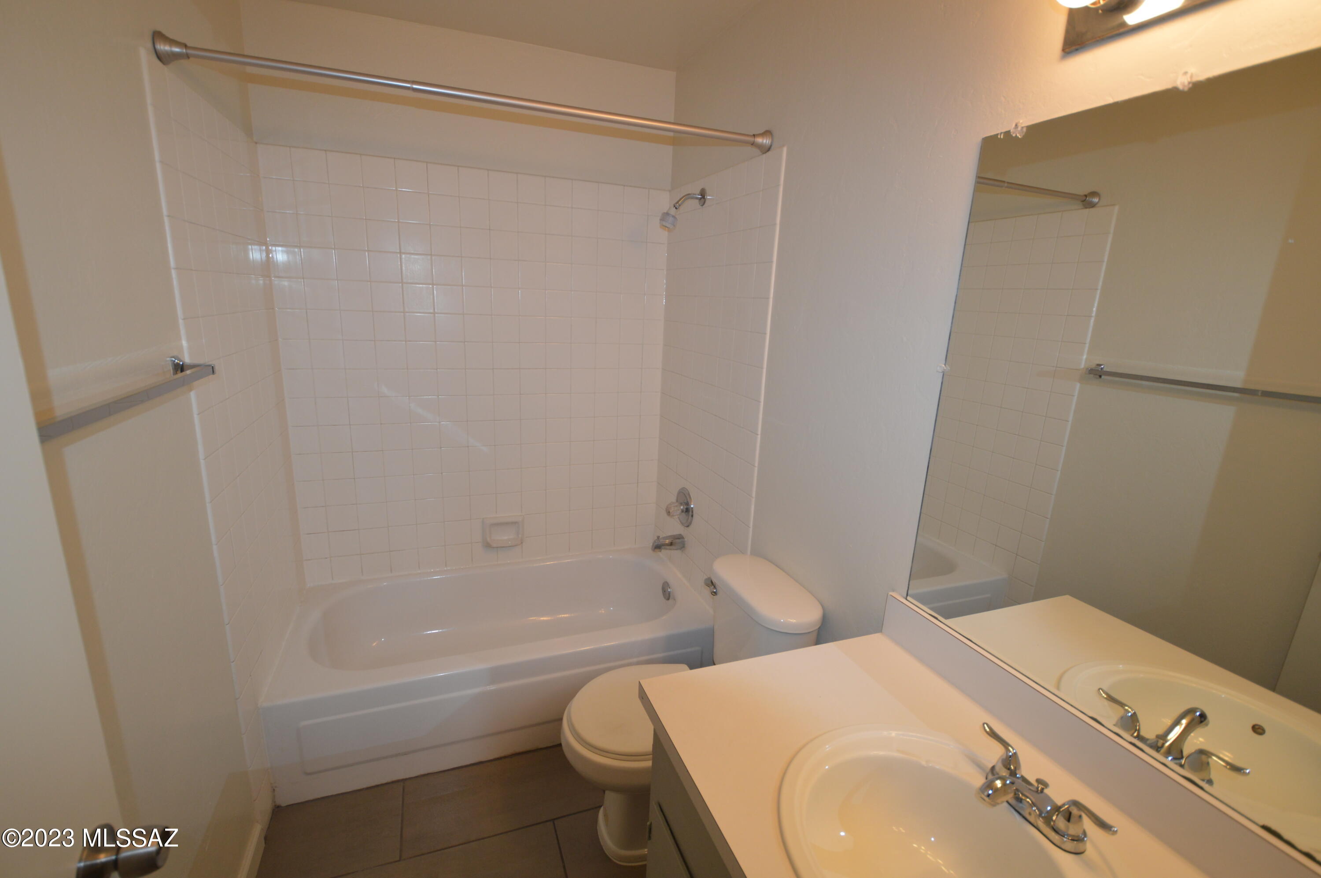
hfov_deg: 100.4
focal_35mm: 15
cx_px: 660
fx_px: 550
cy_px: 439
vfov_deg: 77.2
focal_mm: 10
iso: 400
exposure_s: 1/60
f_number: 4
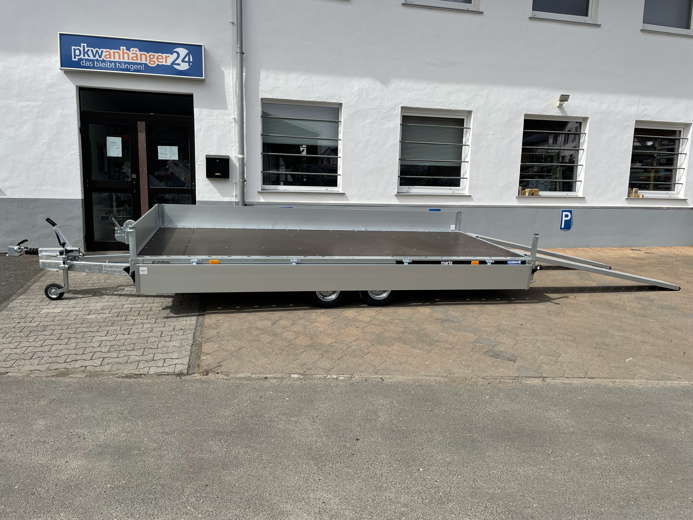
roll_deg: -1.0
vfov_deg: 53.1
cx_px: 346
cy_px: 260
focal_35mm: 26
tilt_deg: -8.6
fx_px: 521
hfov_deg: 67.3
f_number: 1.6
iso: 32
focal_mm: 4.2
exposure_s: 1/3610
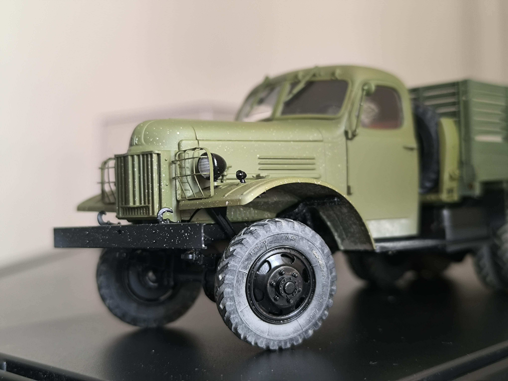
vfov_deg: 31.5
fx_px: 675
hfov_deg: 41.2
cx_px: 254
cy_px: 190
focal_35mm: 46
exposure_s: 1/33.3
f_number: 1.65
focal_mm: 6.14
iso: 800
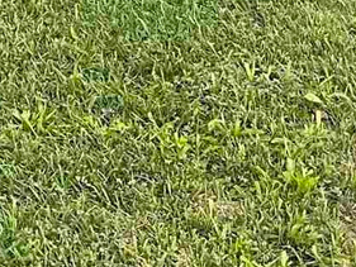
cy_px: -593
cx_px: -431
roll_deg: +0.1
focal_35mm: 175
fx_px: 1801
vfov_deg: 7.3
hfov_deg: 10.1
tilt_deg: -1.9
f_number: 1.78
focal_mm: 6.86
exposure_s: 1/464
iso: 80
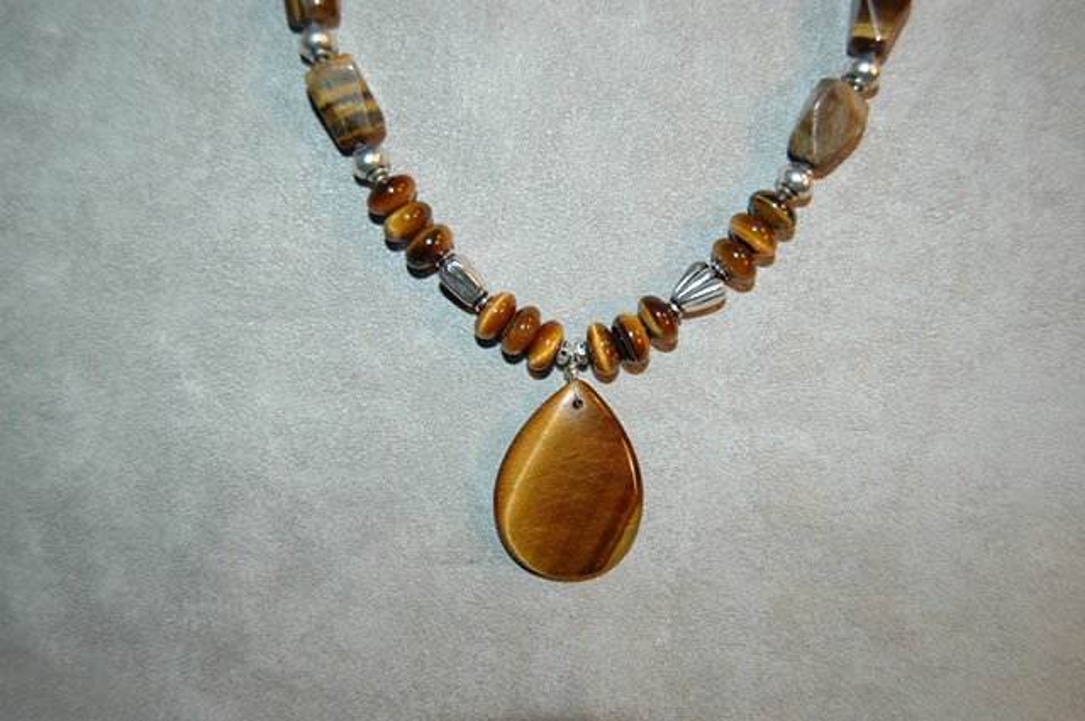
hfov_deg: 55.2
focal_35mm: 34
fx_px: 1038
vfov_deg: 38.3
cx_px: 542
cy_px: 360
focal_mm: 23
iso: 200
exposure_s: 1/60
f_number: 3.8
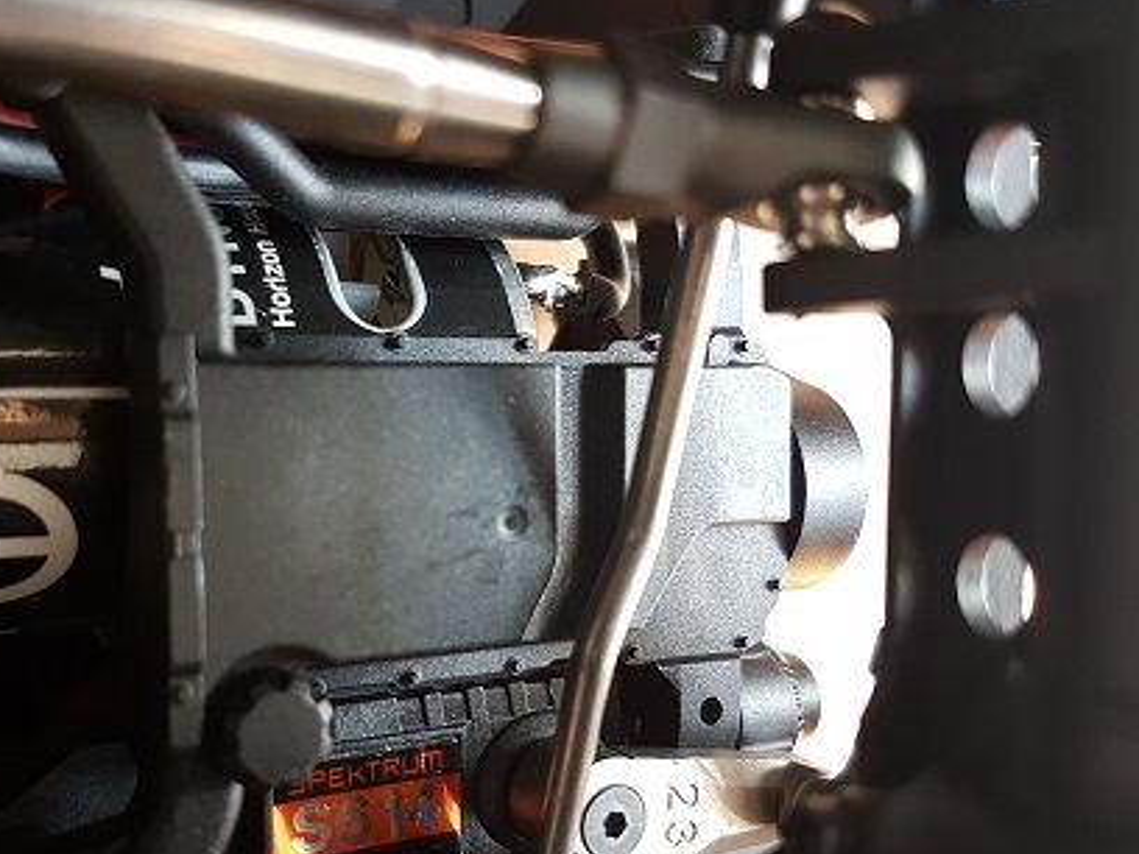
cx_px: 431
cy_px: 480
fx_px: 1119
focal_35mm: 34
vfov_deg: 41.7
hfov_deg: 53.4
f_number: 1.7
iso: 160
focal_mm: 4.2
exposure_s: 1/50
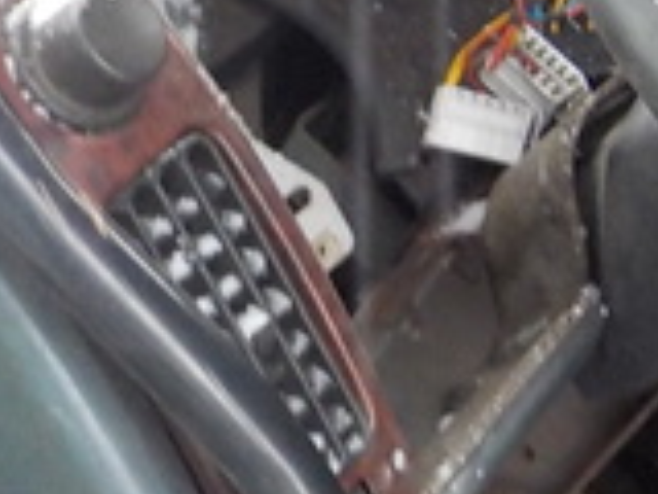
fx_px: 2281
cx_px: 1143
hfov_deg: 14.6
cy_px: -148
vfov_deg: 12.0
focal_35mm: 120
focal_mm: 4.1
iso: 320
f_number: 3.3
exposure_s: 1/30
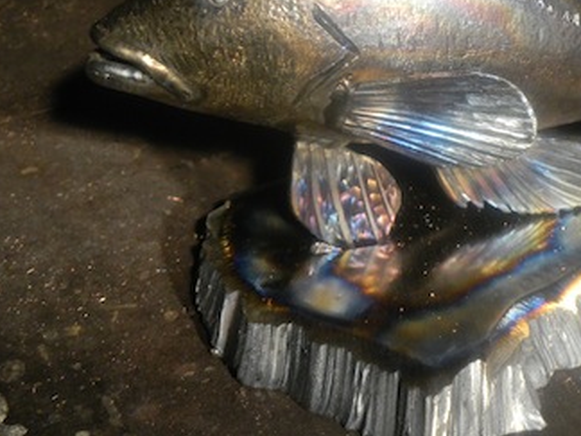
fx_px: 1494
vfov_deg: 16.4
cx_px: 468
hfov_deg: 21.7
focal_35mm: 89
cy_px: 36
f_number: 3.7
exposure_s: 1/30
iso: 168
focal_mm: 8.1
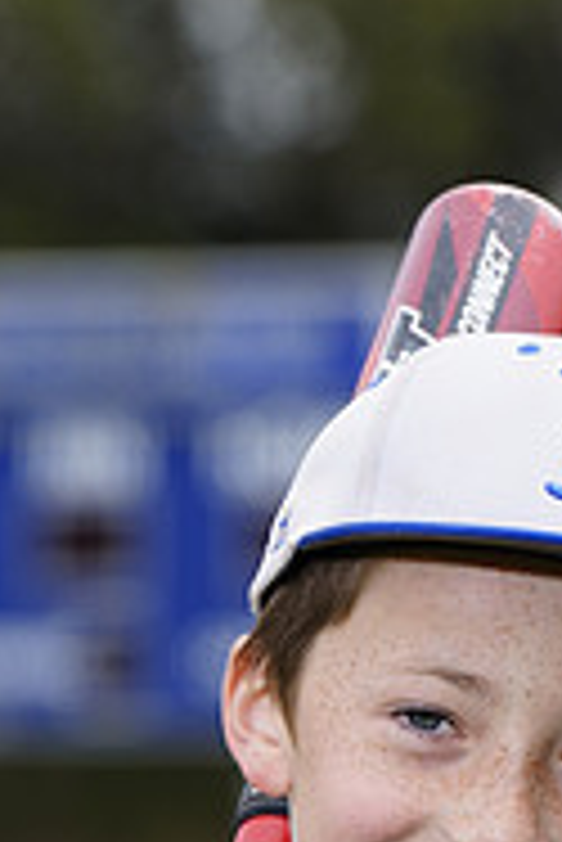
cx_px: 393
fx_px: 13392
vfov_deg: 3.6
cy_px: 1220
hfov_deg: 2.4
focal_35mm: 573
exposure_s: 1/250
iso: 100
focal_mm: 185
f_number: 6.3
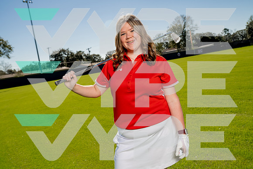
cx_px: 126
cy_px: 84
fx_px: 288
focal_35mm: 41
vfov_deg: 32.6
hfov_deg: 47.4
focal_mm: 41
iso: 100
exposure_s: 1/250
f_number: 8
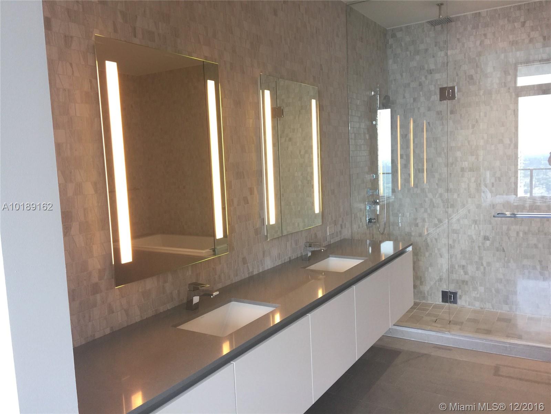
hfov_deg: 61.7
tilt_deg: -5.8
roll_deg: +0.5
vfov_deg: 48.2
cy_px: 207
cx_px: 276
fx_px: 462
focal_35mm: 29
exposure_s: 1/30
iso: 50
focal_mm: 4.15
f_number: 2.2
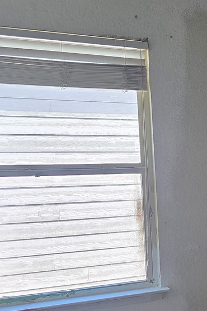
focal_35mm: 62
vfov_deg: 32.0
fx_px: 535
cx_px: 371
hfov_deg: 17.7
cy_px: 223
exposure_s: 1/180
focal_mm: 6.3
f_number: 1.7
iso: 160
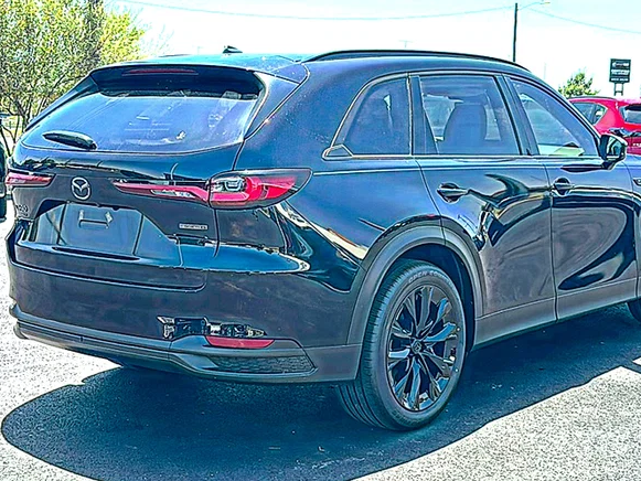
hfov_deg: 40.4
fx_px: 870
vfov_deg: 30.9
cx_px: 349
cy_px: 223
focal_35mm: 47
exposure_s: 1/1121
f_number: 1.78
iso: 80
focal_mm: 6.86
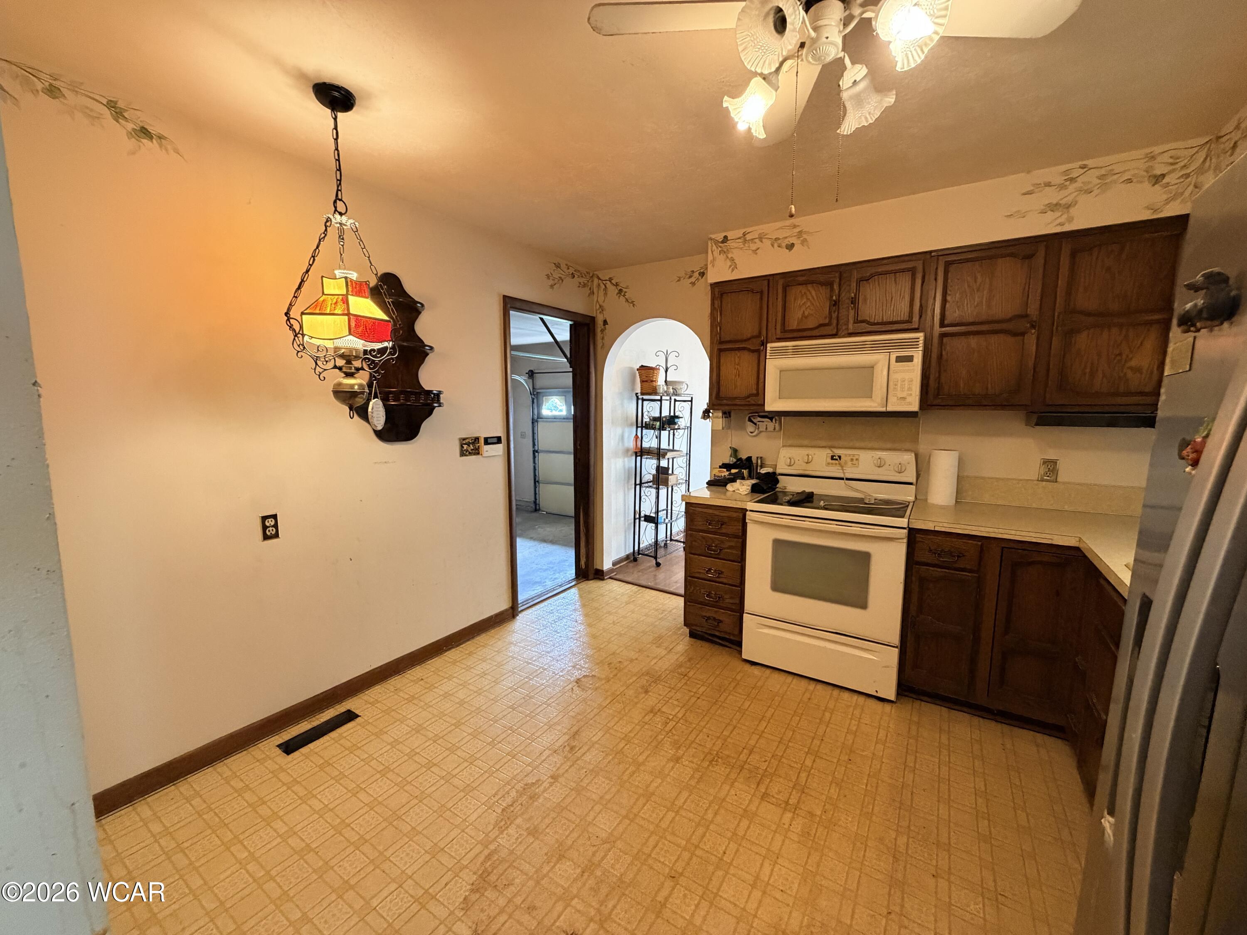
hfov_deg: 102.1
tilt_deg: -5.9
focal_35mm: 14
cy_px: 468
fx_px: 504
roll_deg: -0.4
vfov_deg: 85.7
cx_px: 624
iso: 400
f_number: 2.2
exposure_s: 1/60
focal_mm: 2.22
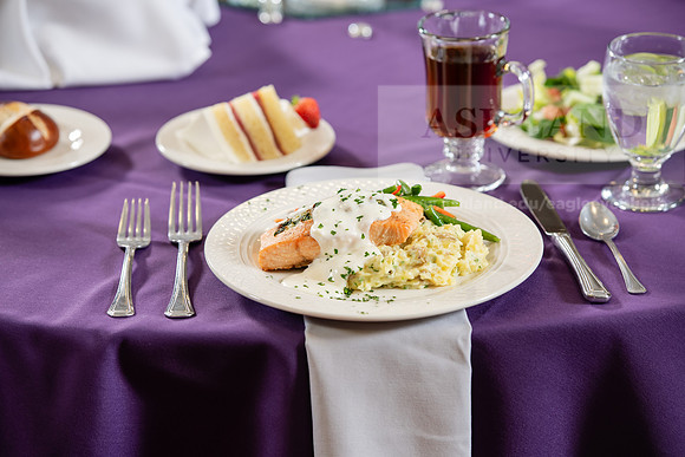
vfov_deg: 10.2
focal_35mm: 135
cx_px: 342
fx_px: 2569
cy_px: 228
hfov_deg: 15.2
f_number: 4
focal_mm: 135
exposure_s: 1/160
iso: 400
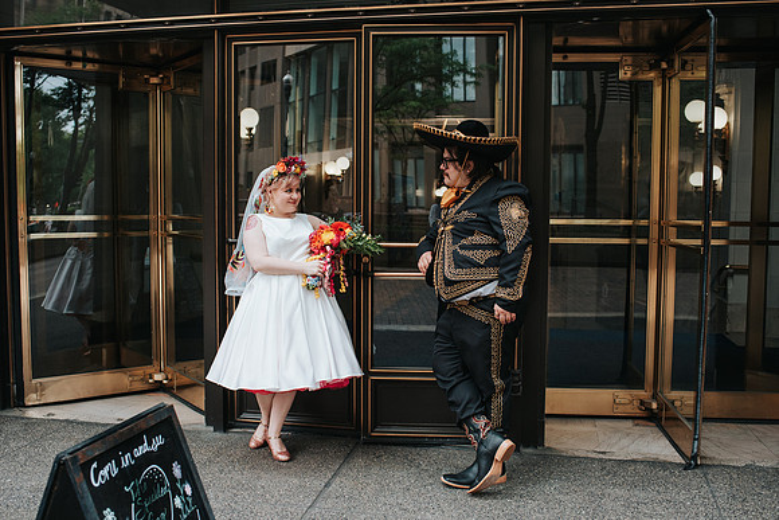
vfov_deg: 36.1
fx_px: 798
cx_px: 390
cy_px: 260
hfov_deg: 52.0
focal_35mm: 37
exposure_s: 1/1250
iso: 1000
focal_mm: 35
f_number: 3.5
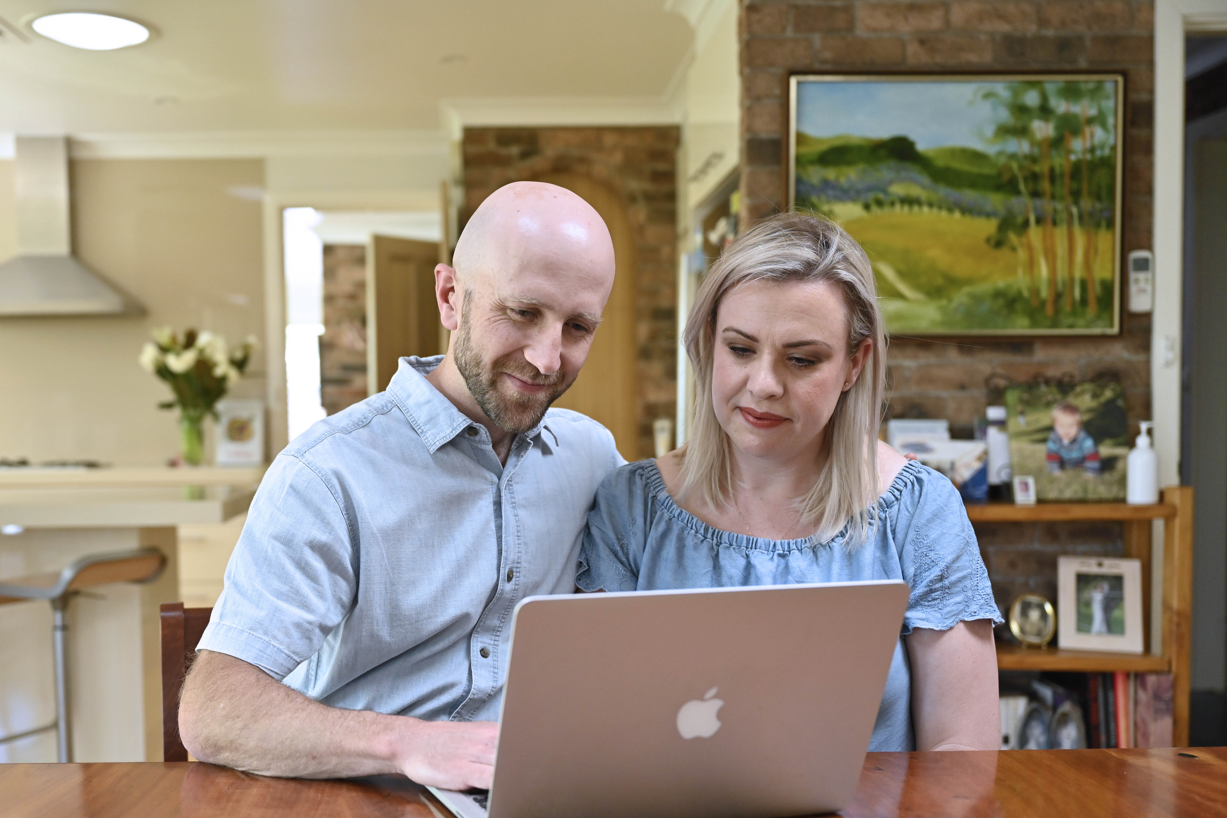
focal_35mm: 43
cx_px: 495
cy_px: 500
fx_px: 1465
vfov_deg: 31.1
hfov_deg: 45.2
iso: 1000
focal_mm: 35
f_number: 2.8
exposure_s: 1/125
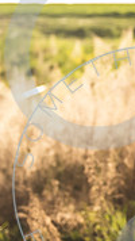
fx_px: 879
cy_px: 55
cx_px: 243
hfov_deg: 8.4
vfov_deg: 15.5
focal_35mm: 138
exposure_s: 1/640
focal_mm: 38
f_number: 2.8
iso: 100
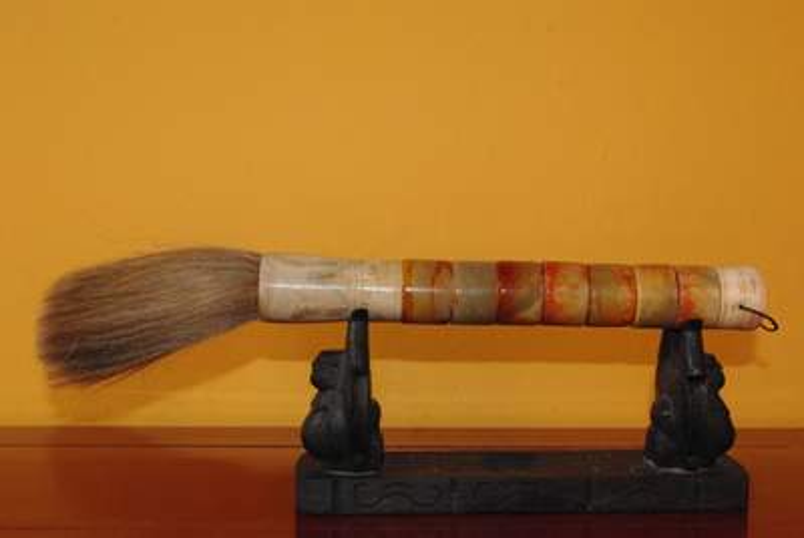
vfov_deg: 29.3
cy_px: 269
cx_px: 402
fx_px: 1029
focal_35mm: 46
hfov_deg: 42.7
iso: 1600
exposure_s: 1/45
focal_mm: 30.63
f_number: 8
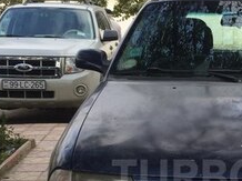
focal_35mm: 88
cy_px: 176
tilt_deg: -15.6
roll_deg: -0.8
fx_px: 615
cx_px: 225
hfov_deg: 21.7
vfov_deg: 16.4
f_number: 2.2
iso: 32
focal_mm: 4.15
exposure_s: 1/838
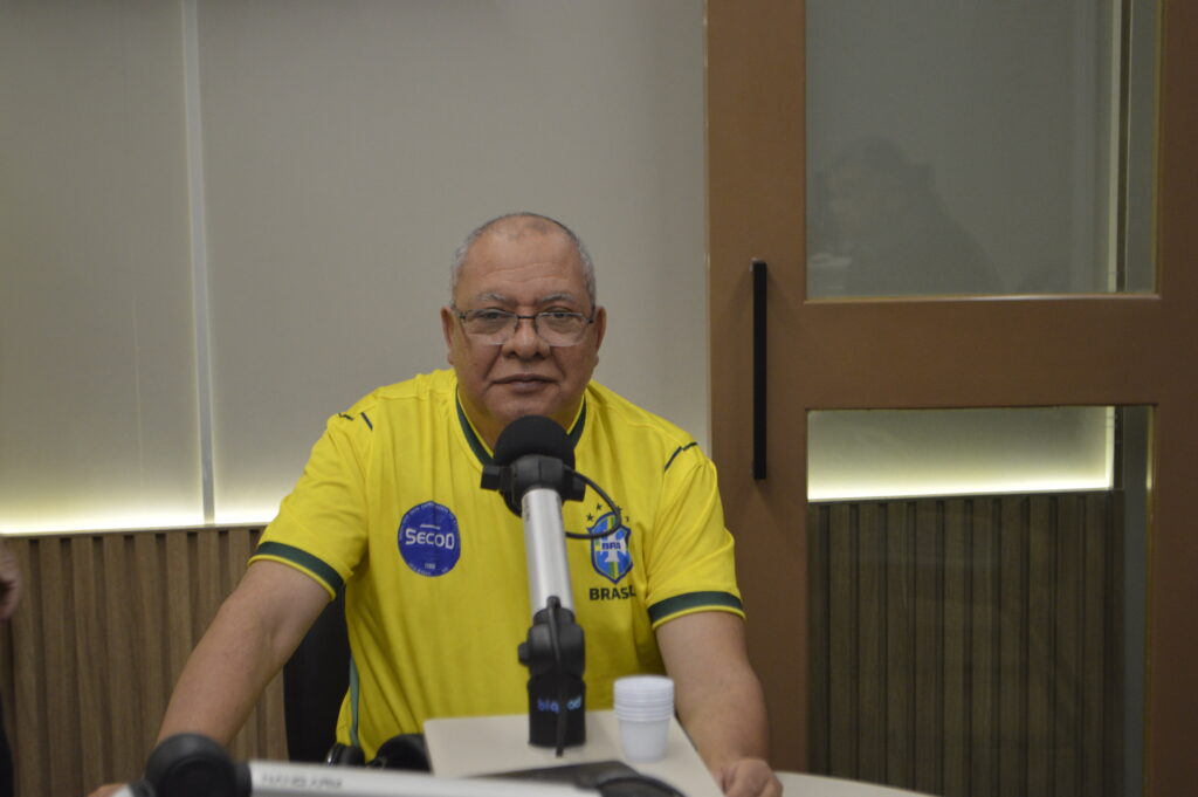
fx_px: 2394
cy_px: 398
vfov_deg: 18.9
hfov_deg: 28.1
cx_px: 599
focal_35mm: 72
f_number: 5.6
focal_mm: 48
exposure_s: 1/60
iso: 1100
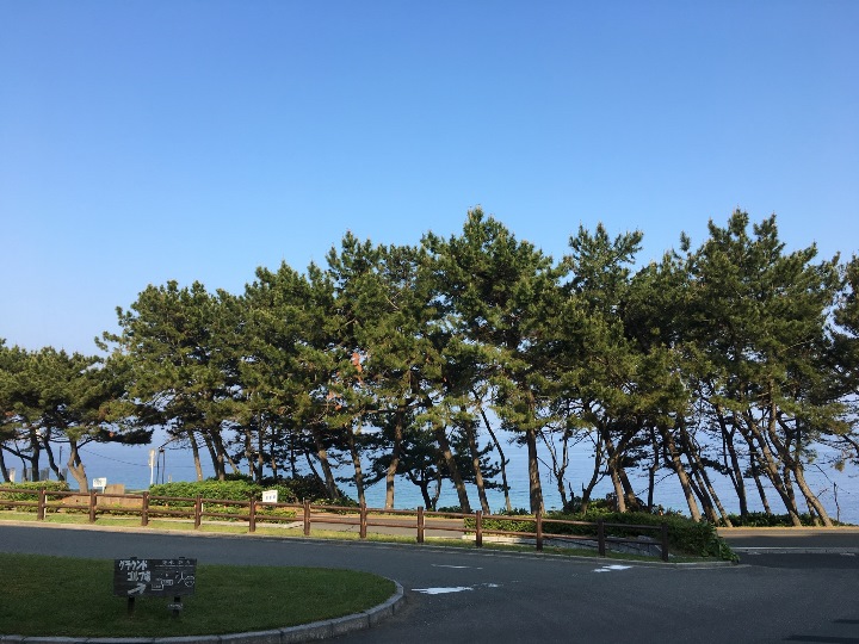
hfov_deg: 61.7
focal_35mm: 29
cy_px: 322
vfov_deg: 48.2
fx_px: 720
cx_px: 430
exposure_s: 1/785
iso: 25
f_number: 2.2
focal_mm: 4.15
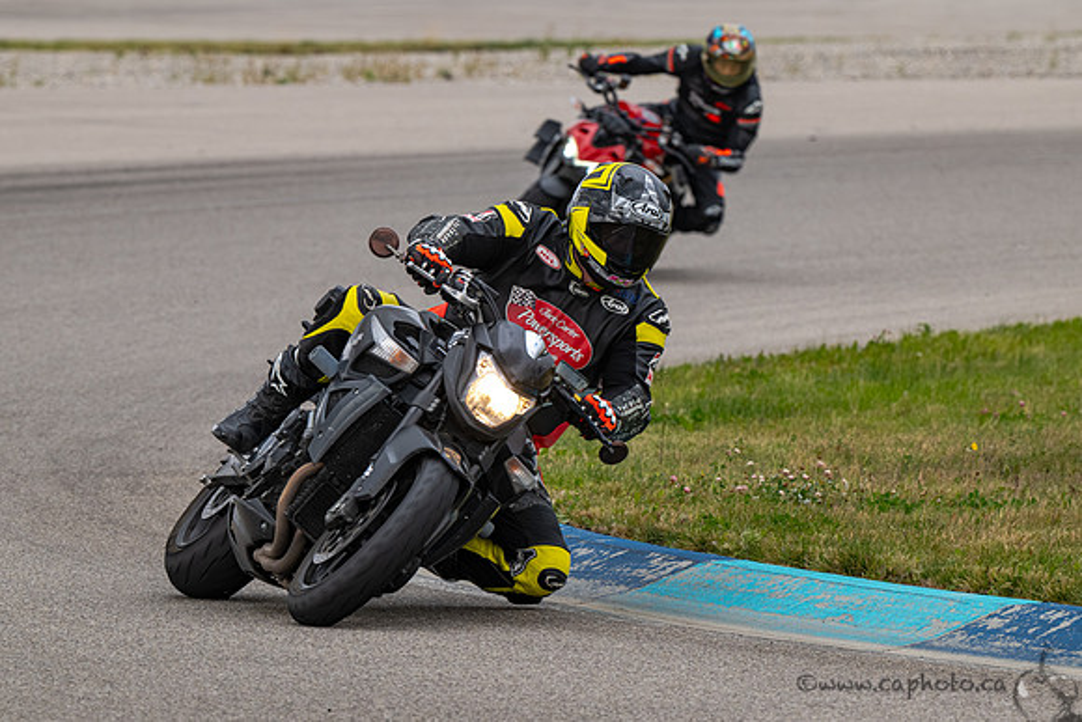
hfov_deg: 4.8
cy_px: 283
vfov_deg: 3.2
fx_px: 12793
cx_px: 541
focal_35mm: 426
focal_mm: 350
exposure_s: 1/800
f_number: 9
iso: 640
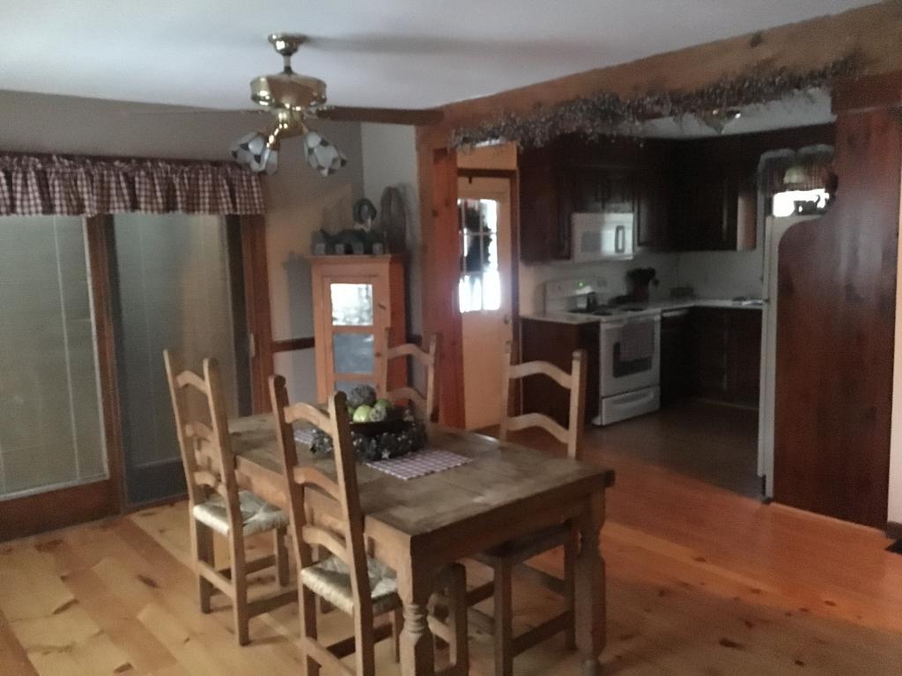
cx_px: 451
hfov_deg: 61.7
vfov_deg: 48.2
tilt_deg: -5.6
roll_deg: +1.2
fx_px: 756
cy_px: 338
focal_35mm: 29
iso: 2000
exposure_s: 1/15
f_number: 2.2
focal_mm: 4.15
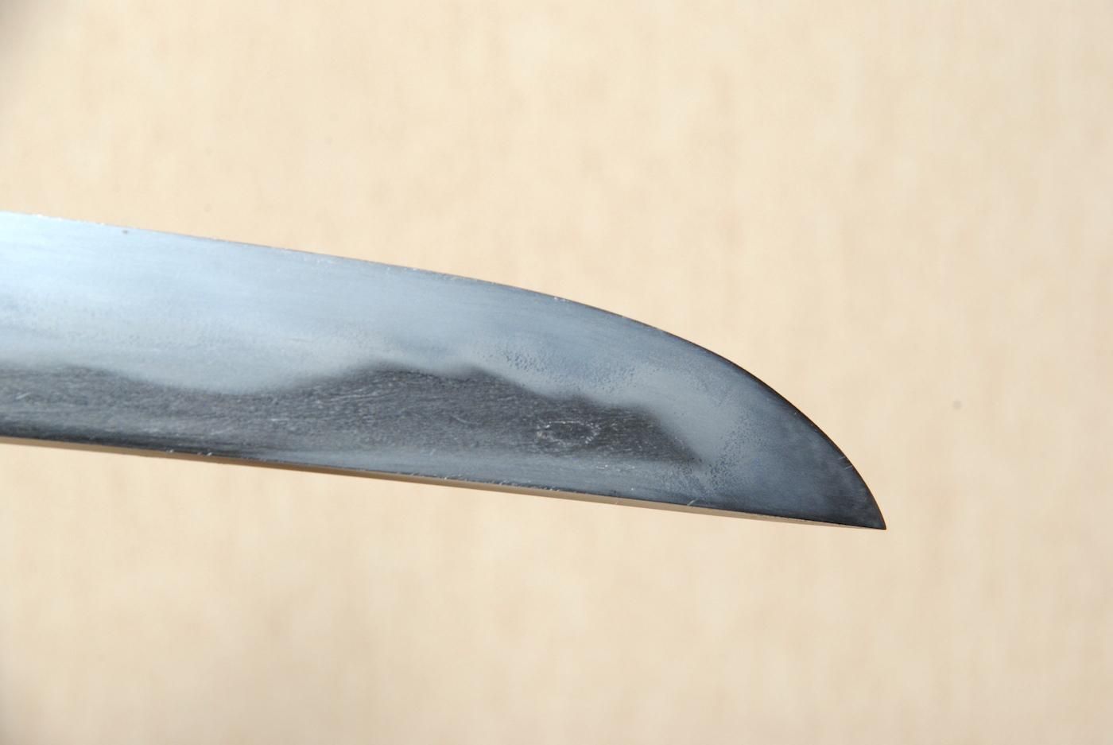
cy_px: 372
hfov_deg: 10.1
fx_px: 6268
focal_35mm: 202
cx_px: 556
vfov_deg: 6.8
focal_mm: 135
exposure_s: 1/2
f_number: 11
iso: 400
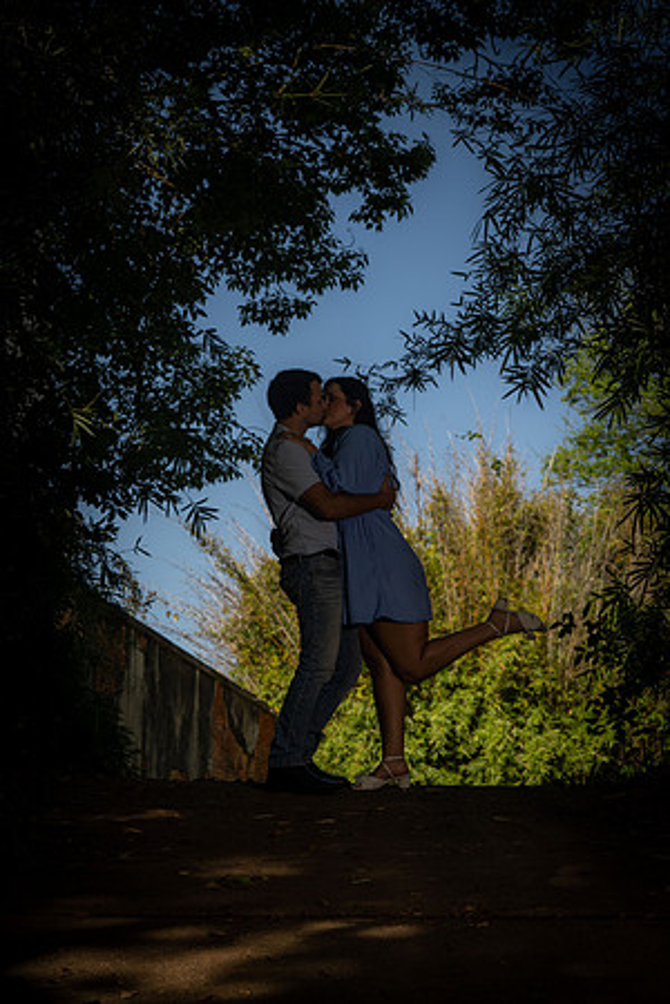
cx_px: 335
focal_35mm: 110
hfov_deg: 12.5
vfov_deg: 18.6
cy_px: 502
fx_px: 3071
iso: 100
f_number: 10
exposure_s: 1/125
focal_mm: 110
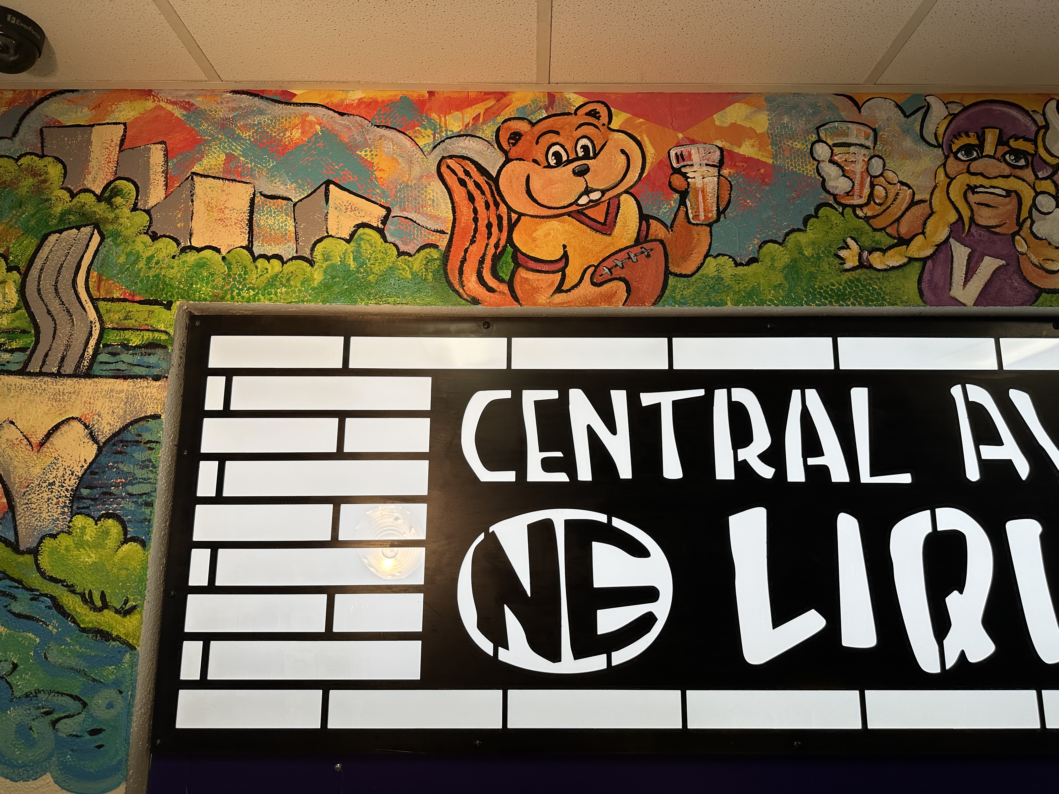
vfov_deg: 56.8
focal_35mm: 24
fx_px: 734
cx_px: 530
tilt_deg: +12.4
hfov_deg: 71.6
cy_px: 397
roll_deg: -0.2
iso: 80
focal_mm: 6.86
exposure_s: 1/248
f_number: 1.78
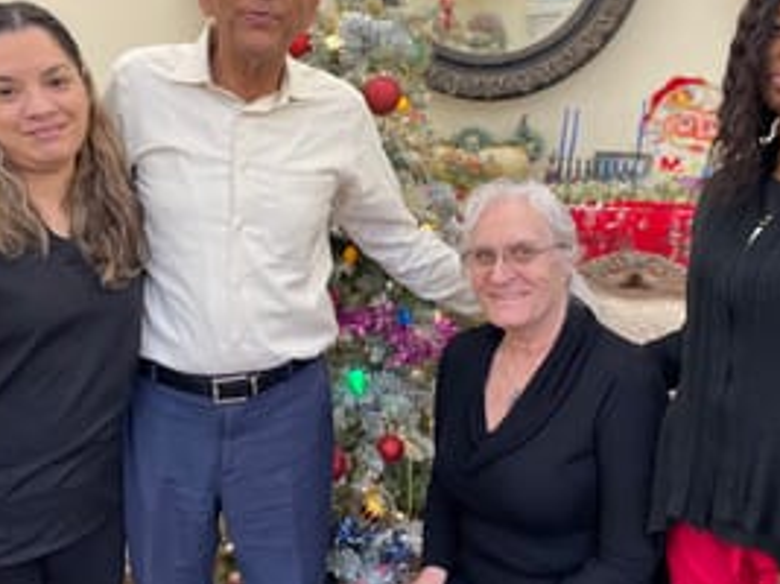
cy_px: 248
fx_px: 878
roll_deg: -0.1
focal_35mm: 39
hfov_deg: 47.9
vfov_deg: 36.7
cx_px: 409
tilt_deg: -10.4
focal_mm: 4.2
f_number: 1.6
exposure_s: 1/60
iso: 125
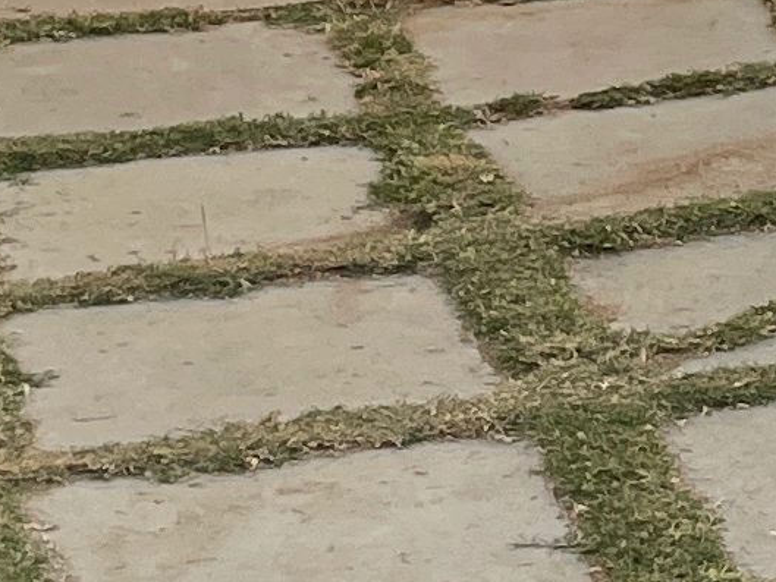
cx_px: 1399
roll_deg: +2.0
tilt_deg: -8.6
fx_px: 4440
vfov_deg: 7.3
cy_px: -450
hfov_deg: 9.5
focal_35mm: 198
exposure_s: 1/100
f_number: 1.6
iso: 100
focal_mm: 5.1
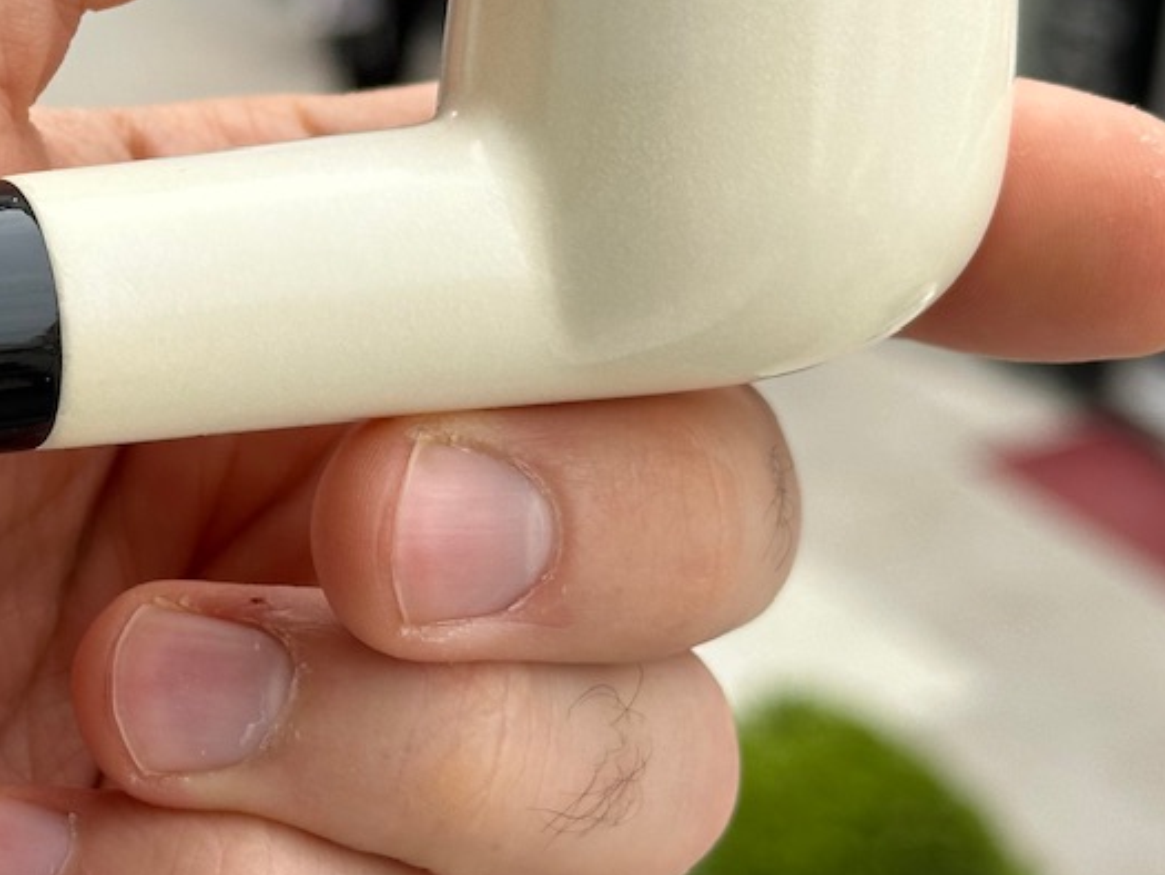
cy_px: 140
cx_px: -7
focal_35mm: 117
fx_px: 3939
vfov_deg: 12.6
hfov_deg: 16.5
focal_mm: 6.86
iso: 64
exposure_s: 1/1185
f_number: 1.78
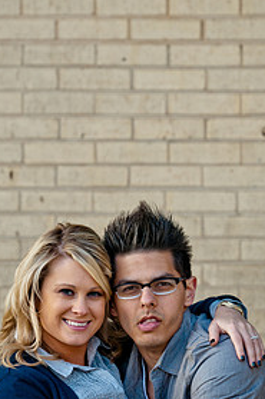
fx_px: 3491
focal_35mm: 315
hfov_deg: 4.3
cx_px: 115
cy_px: 169
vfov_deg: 6.6
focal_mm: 130
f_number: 5
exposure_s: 1/160
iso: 400
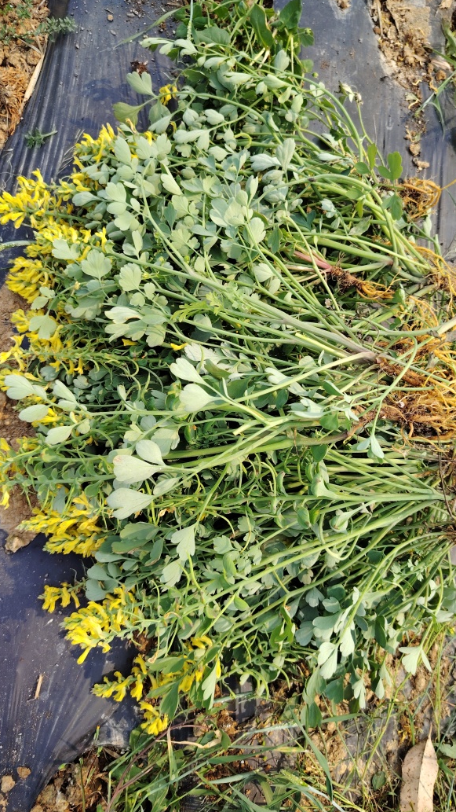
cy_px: 397
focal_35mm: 27
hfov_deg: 42.8
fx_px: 580
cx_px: 264
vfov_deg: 69.9
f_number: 1.75
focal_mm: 5.25
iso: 100
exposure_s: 1/238
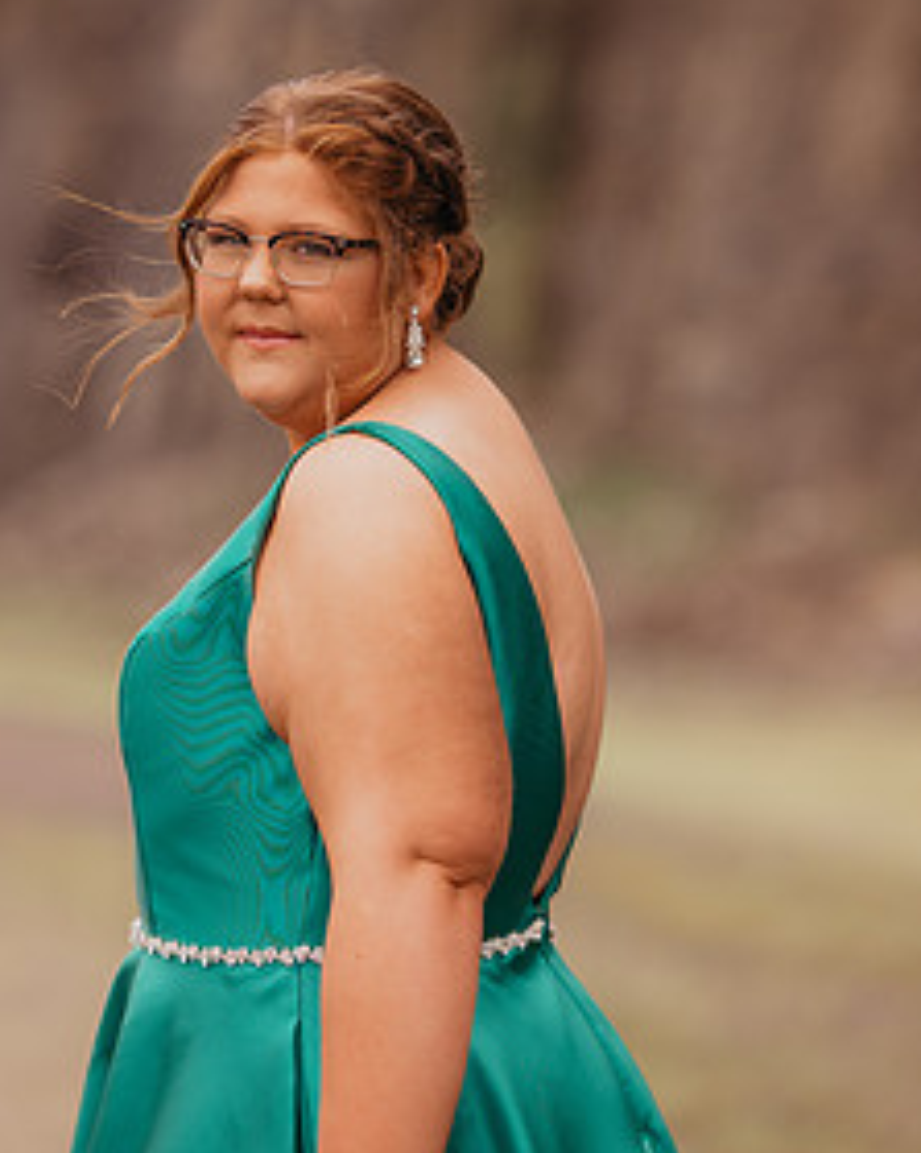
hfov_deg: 9.7
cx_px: 345
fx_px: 5420
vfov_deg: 12.1
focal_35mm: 159
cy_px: 269
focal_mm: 105
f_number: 1.8
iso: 200
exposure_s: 1/2000
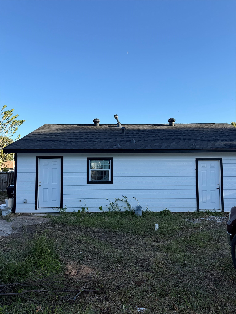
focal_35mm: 24
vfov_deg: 71.6
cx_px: 118
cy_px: 157
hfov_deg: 56.8
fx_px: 218
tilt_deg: +5.5
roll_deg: +1.5
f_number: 1.78
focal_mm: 6.76
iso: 80
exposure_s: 1/1727
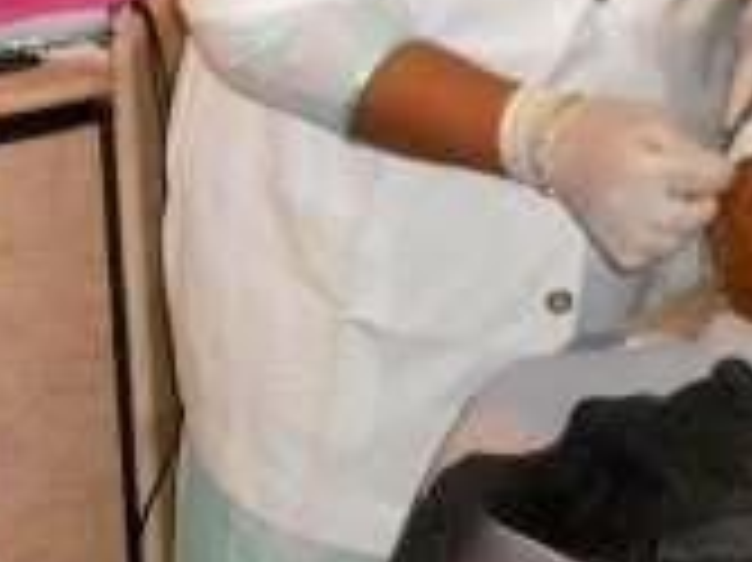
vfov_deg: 9.5
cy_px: 36
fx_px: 3387
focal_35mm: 156
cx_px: 734
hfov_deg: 12.5
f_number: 4.9
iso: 400
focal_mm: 10
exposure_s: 1/60
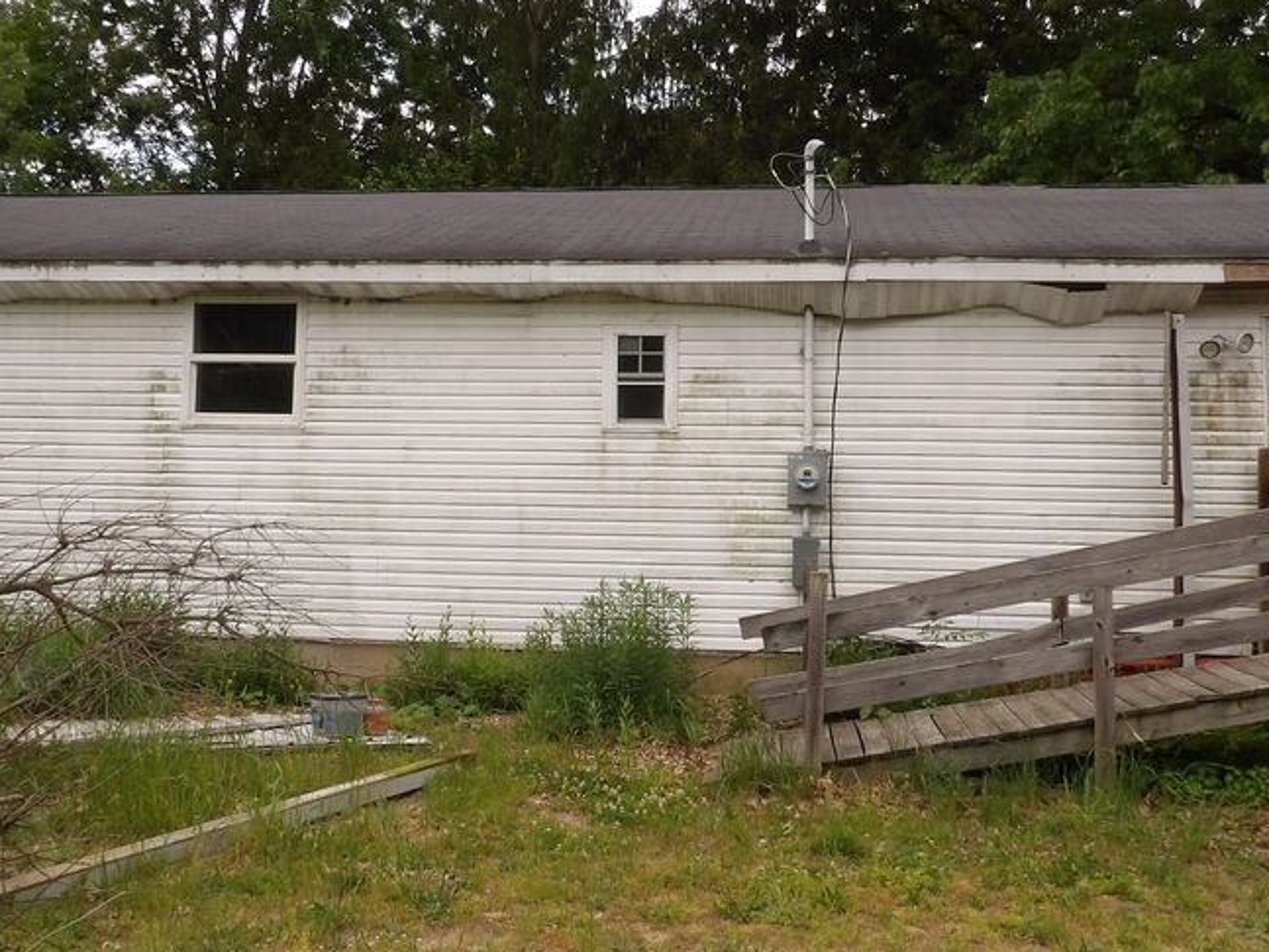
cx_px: 626
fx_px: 1393
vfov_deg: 37.7
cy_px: 428
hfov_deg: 49.0
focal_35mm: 38
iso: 100
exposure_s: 1/126
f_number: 5.6
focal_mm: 4.3
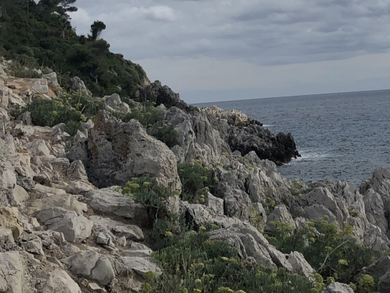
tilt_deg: +9.2
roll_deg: +2.9
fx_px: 924
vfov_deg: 17.3
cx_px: 290
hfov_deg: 23.6
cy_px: -44
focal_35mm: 82
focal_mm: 3.99
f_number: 1.8
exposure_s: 1/3690
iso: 20
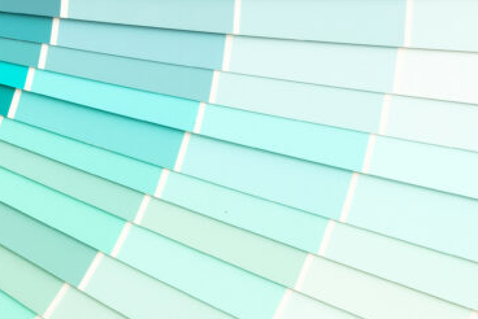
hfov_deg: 13.4
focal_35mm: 153
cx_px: 200
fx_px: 2033
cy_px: 255
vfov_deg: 9.0
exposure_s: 1/100
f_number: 16
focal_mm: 37
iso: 200
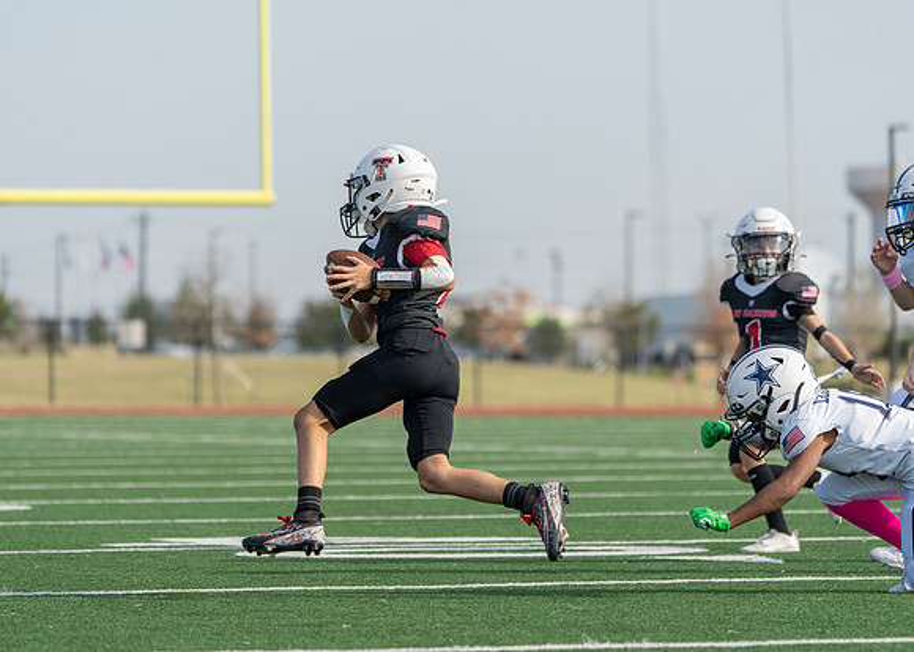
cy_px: 326
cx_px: 457
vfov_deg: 5.5
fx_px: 6798
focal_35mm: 262
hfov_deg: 7.7
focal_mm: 250
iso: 500
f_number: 5.6
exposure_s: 1/1250
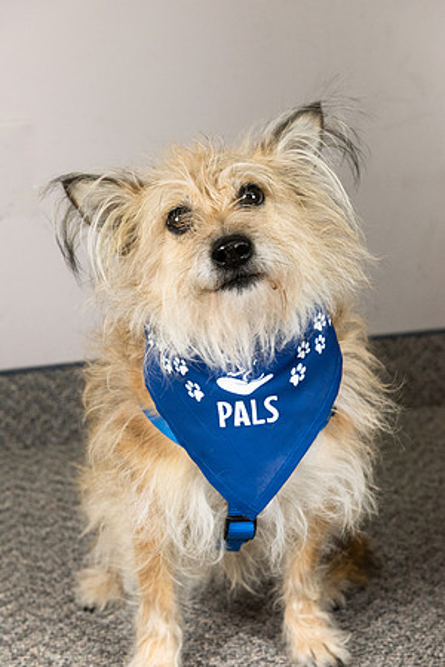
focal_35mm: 70
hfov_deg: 19.5
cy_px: 334
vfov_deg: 28.8
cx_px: 222
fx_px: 1298
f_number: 8
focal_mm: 70
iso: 2000
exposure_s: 1/250
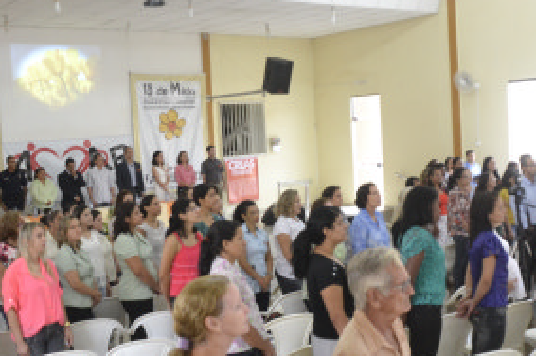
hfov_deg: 37.5
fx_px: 788
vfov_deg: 25.4
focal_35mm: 53
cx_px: 290
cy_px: 196
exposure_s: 1/80
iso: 1600
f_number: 4.5
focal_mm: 20
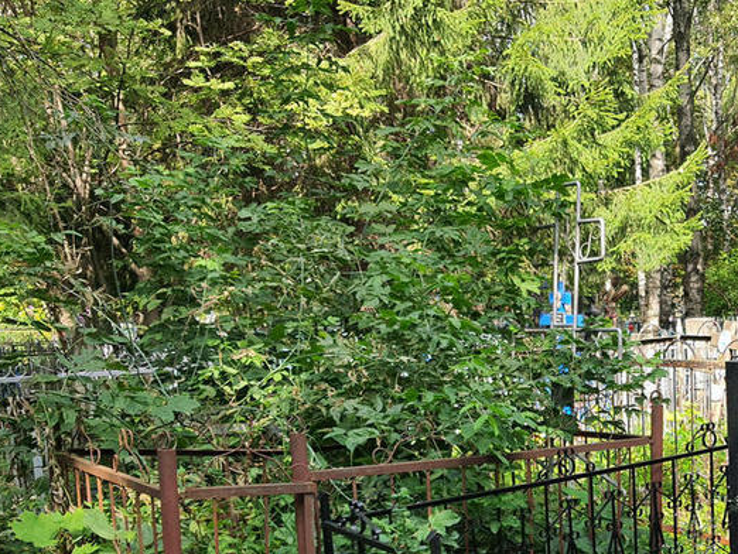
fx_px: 1088
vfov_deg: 27.5
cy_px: 509
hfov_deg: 35.9
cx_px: 615
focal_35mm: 51
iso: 50
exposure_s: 1/302
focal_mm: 4.32
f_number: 1.7
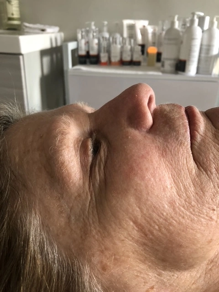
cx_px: 110
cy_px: 146
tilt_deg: -26.1
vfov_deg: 63.4
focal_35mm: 28
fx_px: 236
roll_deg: -1.8
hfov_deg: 49.7
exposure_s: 1/15
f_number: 1.8
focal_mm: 4
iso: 50
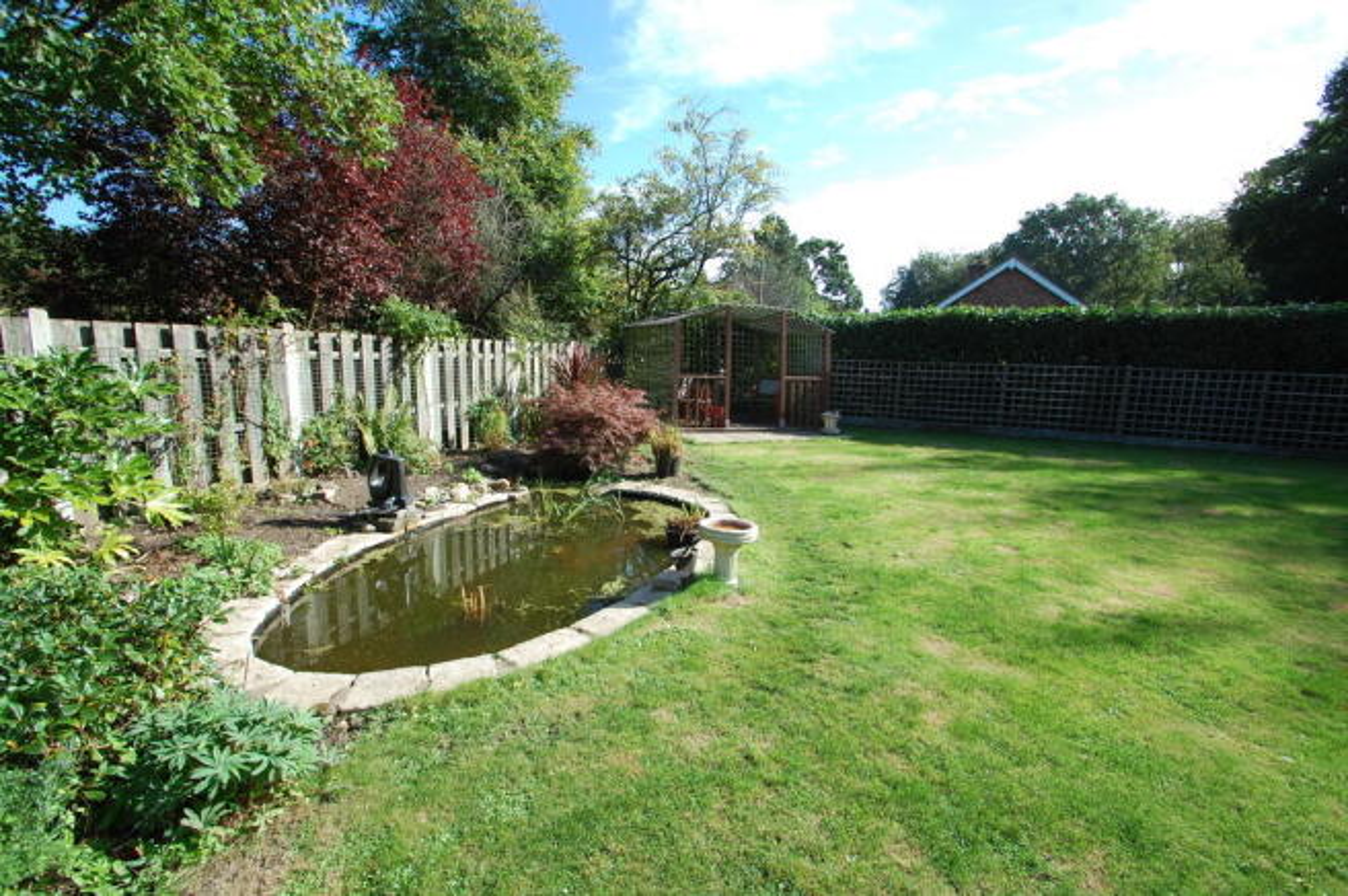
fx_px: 561
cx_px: 674
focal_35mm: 15
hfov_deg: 100.4
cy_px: 448
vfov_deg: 77.2
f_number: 7.1
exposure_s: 1/200
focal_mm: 10
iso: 200
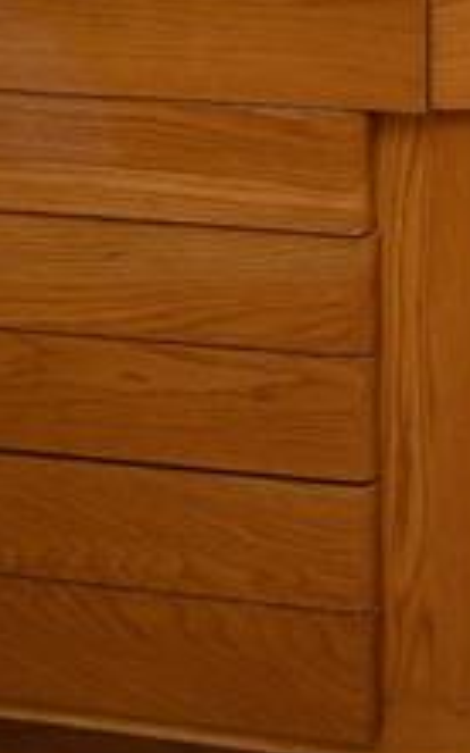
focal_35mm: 66
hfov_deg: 17.0
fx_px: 1354
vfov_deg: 25.7
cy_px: -276
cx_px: 783
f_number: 8
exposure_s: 1/60
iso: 250
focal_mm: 14
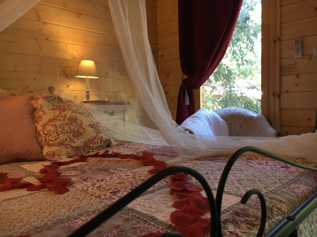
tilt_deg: -5.2
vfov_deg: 48.2
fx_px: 266
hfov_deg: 61.7
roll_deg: +0.1
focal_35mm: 29
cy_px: 118
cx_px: 158
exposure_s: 1/33
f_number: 2.2
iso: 80
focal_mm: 4.15
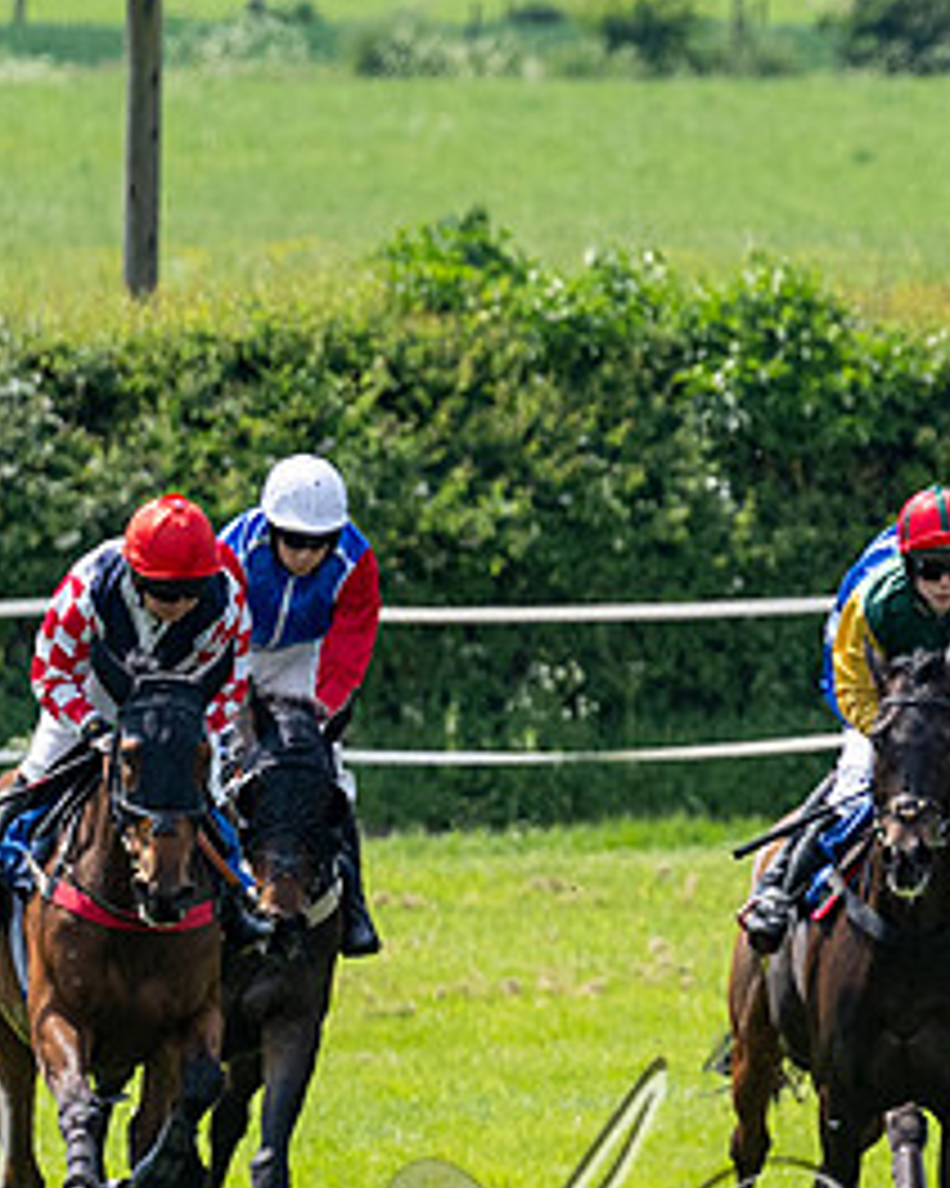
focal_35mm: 878
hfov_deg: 1.8
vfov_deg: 2.2
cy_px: 926
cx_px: 1259
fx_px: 30876
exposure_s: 1/4000
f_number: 4
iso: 400
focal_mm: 165
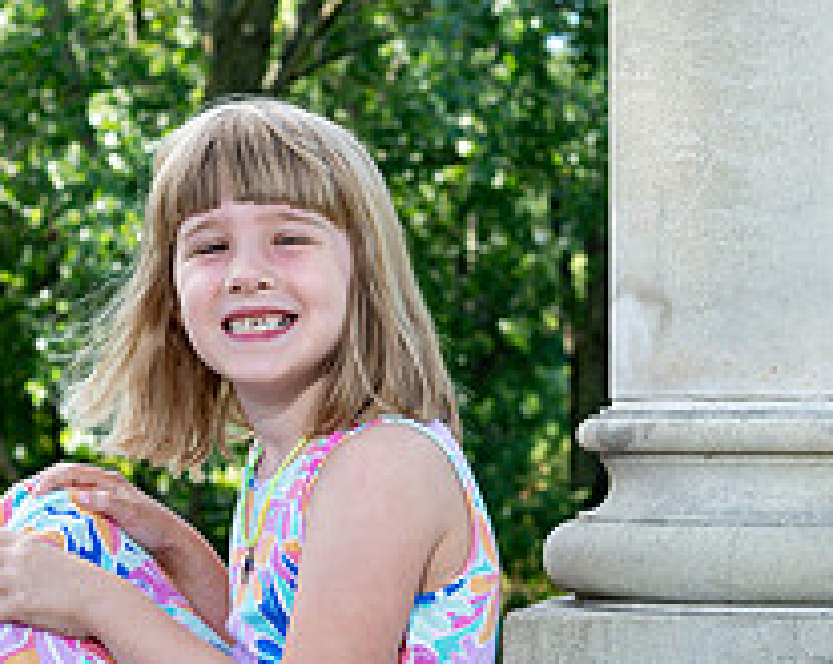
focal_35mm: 146
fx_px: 3594
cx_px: 279
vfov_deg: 10.5
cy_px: 431
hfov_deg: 13.2
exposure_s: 1/100
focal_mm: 55
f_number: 6.3
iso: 100
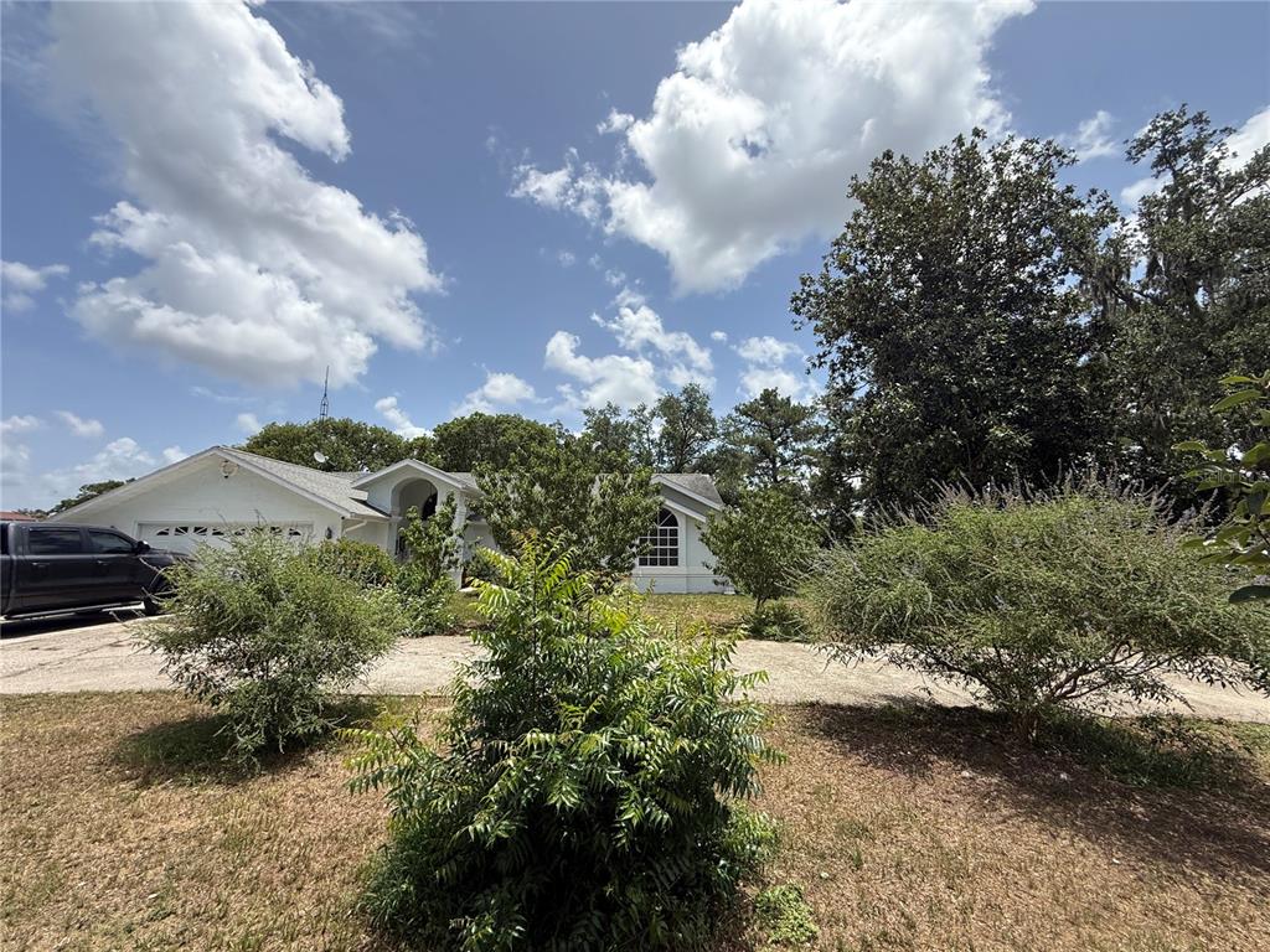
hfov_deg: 102.1
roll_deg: +0.2
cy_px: 476
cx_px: 635
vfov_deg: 85.7
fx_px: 514
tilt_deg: +8.1
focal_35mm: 14
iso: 50
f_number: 2.2
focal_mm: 2.22
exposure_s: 1/2611
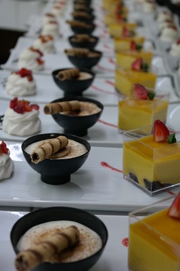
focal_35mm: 69
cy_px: 136
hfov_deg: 19.7
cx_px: 90
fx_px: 518
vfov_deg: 29.3
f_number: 5
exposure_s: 1/80
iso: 1600
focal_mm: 45
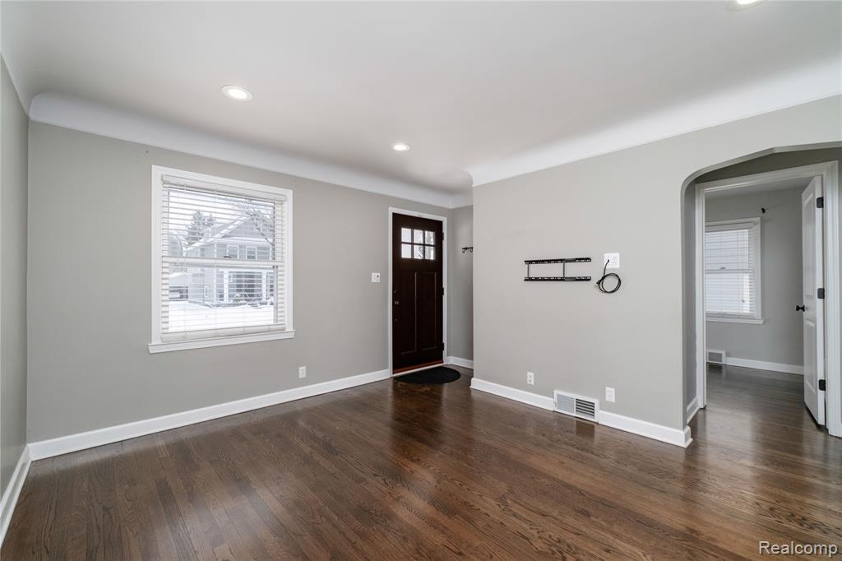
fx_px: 351
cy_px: 280
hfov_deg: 100.4
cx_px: 421
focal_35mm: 15
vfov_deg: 77.3
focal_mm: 10
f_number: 7.1
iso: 640
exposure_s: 1/250
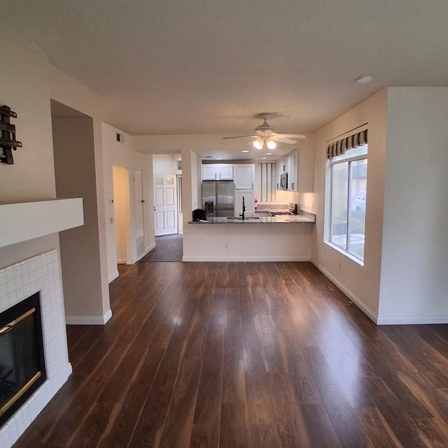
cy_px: 222
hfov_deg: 72.1
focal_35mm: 21
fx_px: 307
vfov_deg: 72.1
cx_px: 223
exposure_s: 1/40
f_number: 2.2
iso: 200
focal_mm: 1.4
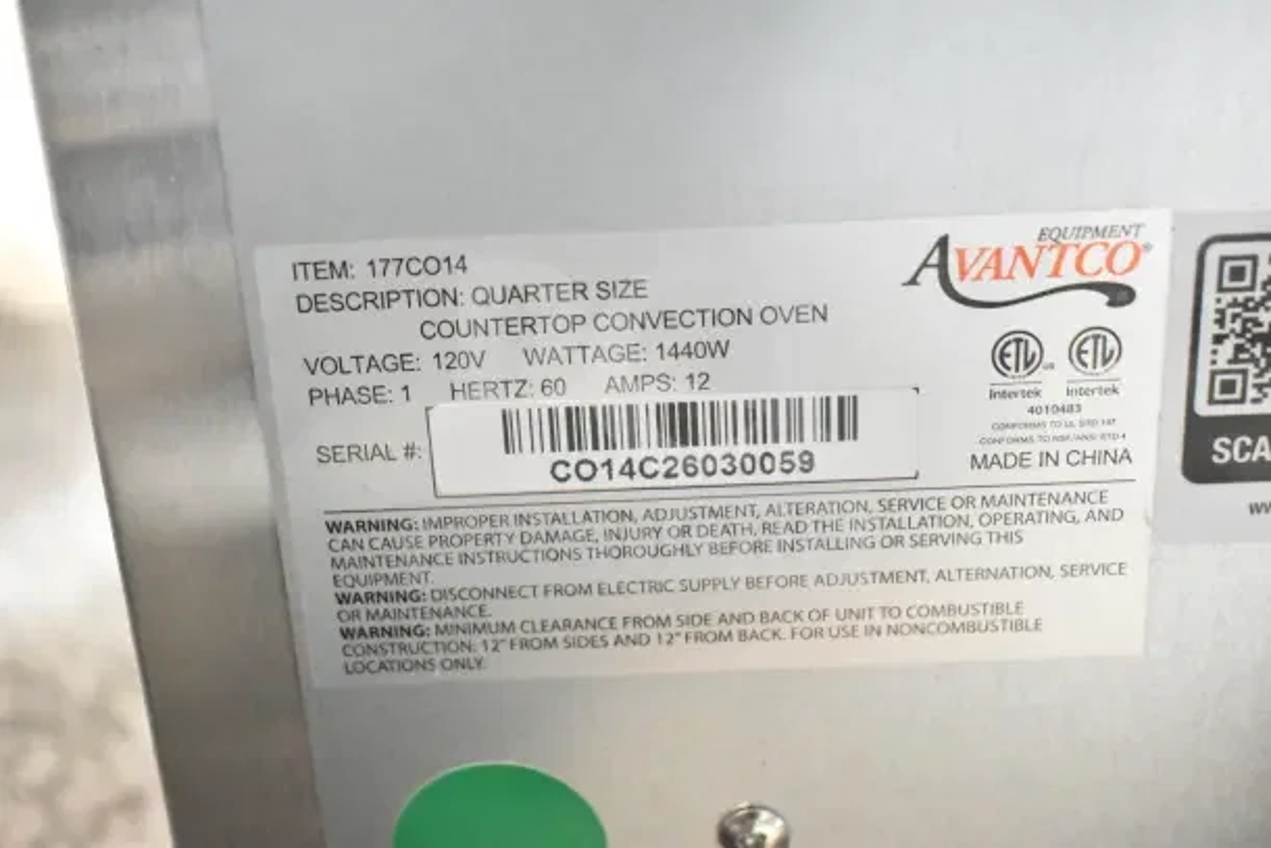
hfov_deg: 41.1
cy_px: 424
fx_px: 1695
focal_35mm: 48
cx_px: 636
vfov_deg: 28.1
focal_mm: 32
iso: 12800
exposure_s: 1/50
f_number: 4.5
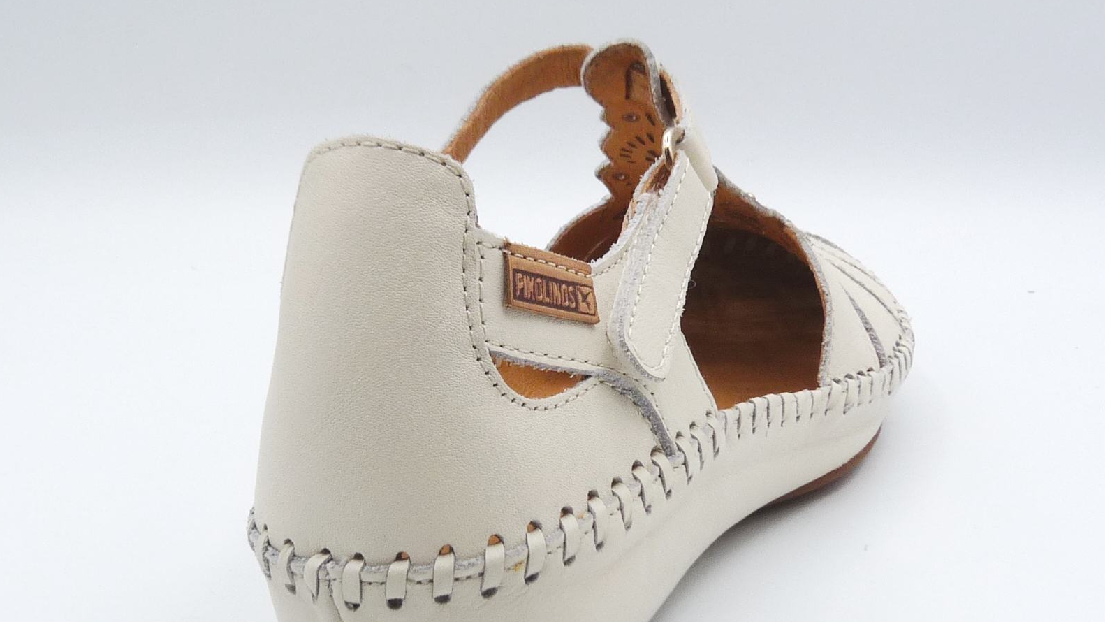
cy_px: 378
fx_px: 1582
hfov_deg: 38.5
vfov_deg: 22.2
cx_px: 552
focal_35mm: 54
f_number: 5
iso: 100
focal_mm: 4.8
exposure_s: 1/250
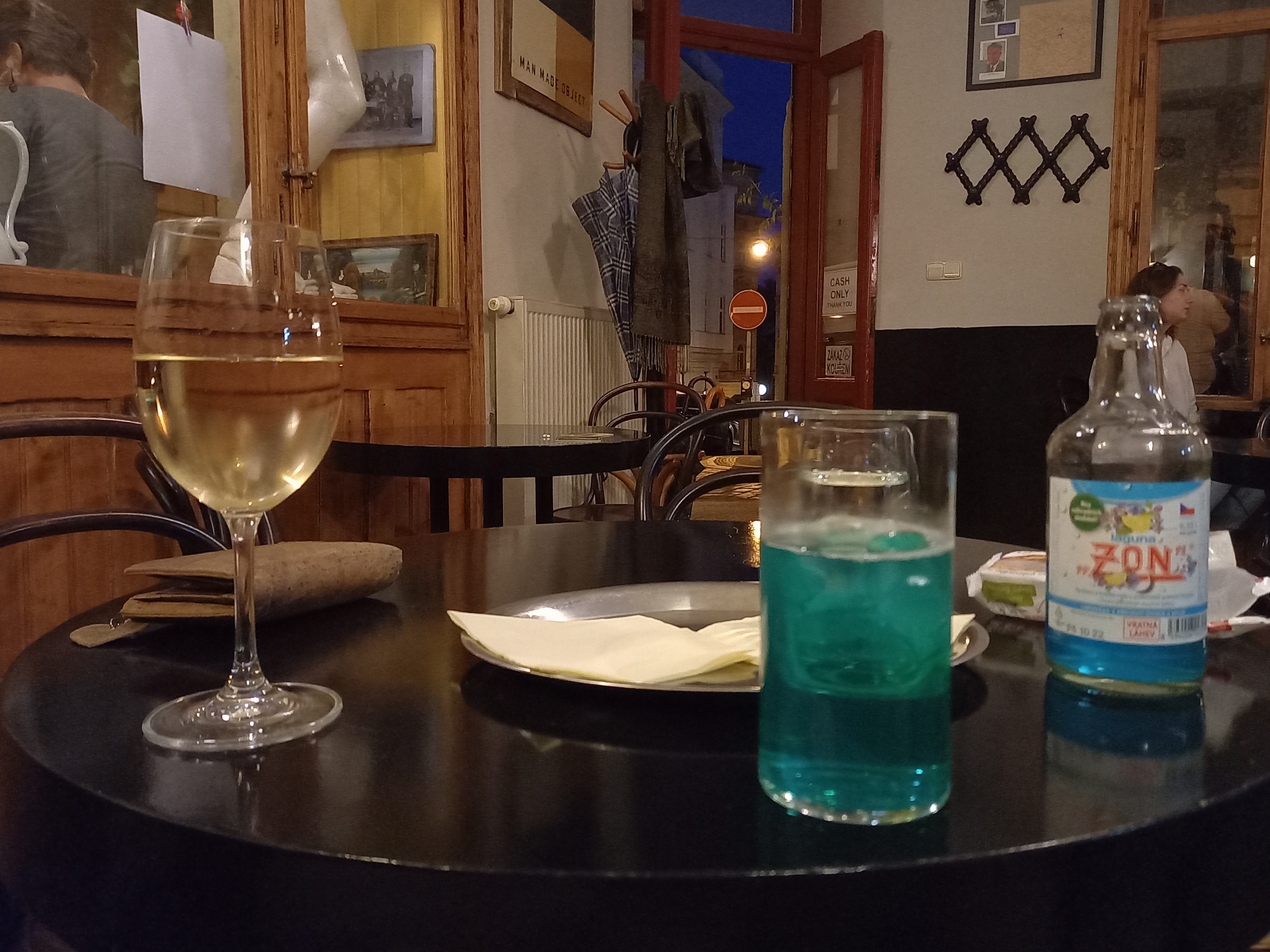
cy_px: 447
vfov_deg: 51.3
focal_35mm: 27
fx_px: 991
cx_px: 662
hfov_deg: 65.3
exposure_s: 1/16.7
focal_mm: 4.65
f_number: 1.8
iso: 2000
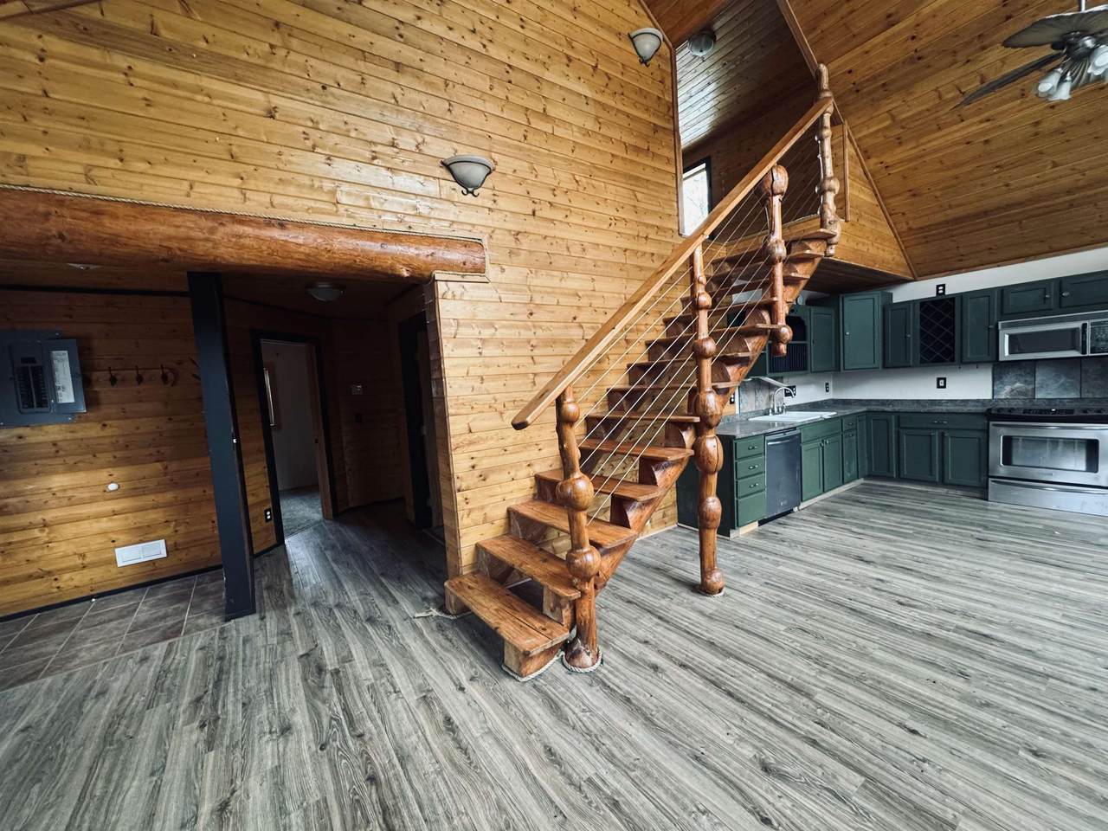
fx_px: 448
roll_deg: +4.5
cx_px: 554
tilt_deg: -4.3
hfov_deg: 102.1
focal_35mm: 14
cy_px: 416
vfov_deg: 85.7
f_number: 2.2
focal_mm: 2.22
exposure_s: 1/66
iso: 320
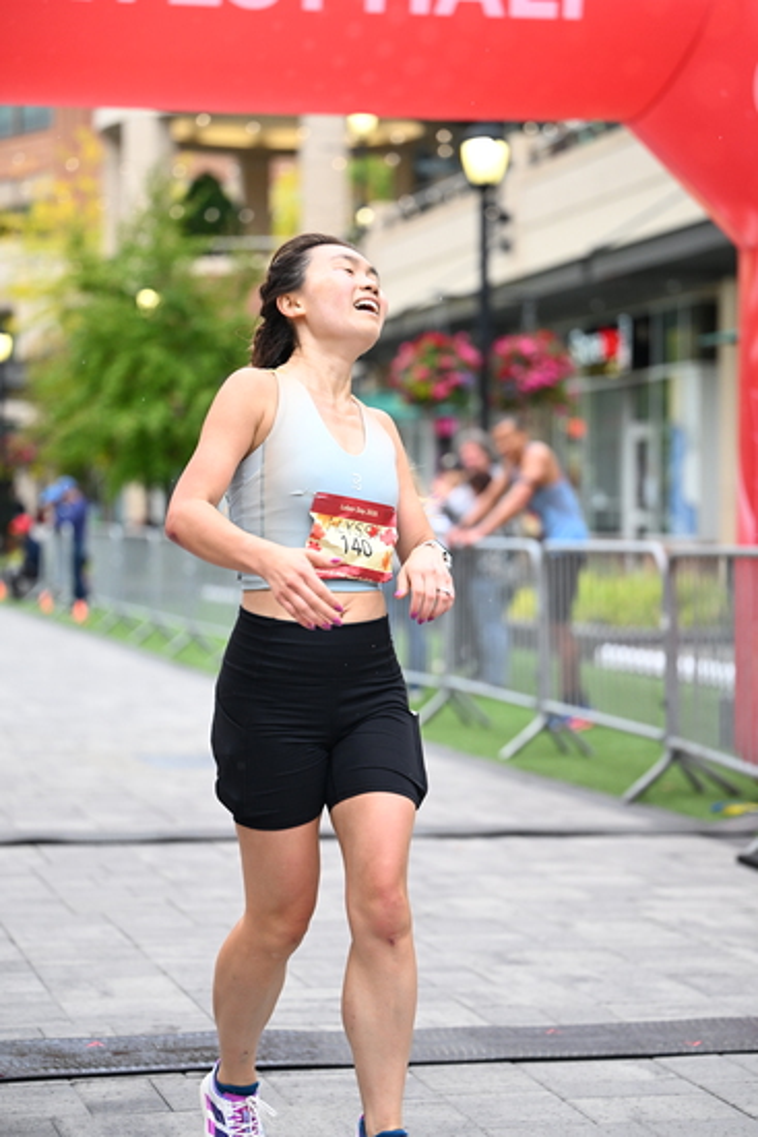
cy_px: 568
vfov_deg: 23.4
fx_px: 2746
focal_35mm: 87
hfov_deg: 15.7
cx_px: 379
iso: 1250
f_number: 2.8
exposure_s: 1/1250
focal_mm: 87
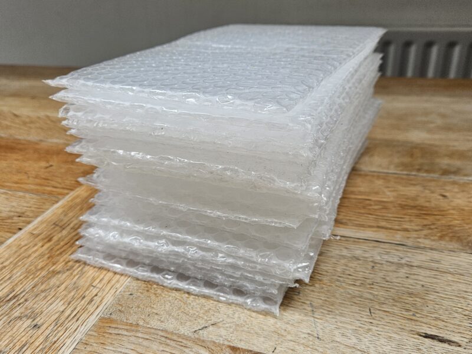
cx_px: 236
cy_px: 177
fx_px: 314
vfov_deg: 58.9
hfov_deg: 73.9
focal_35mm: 23
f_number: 1.8
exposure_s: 1/180
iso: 64
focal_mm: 5.4
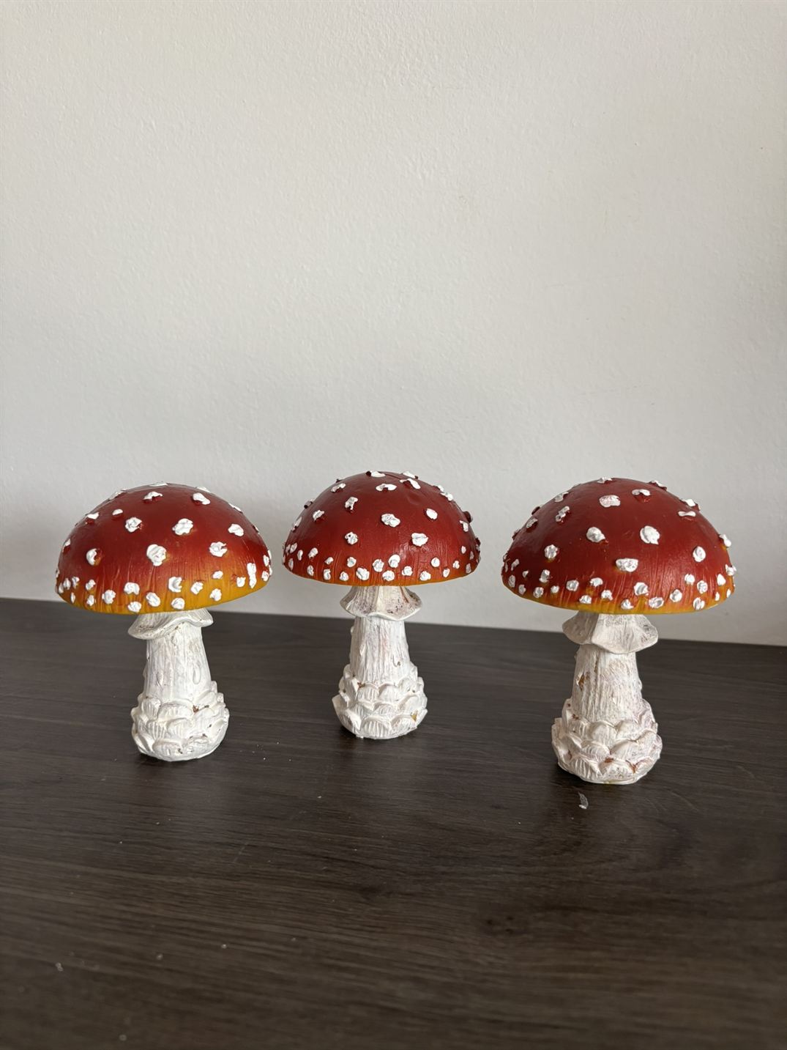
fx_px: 788
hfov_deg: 53.1
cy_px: 525
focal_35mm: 26
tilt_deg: -13.7
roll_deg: +0.7
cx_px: 394
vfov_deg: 67.3
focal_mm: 5.96
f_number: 1.6
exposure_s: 1/61
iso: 125
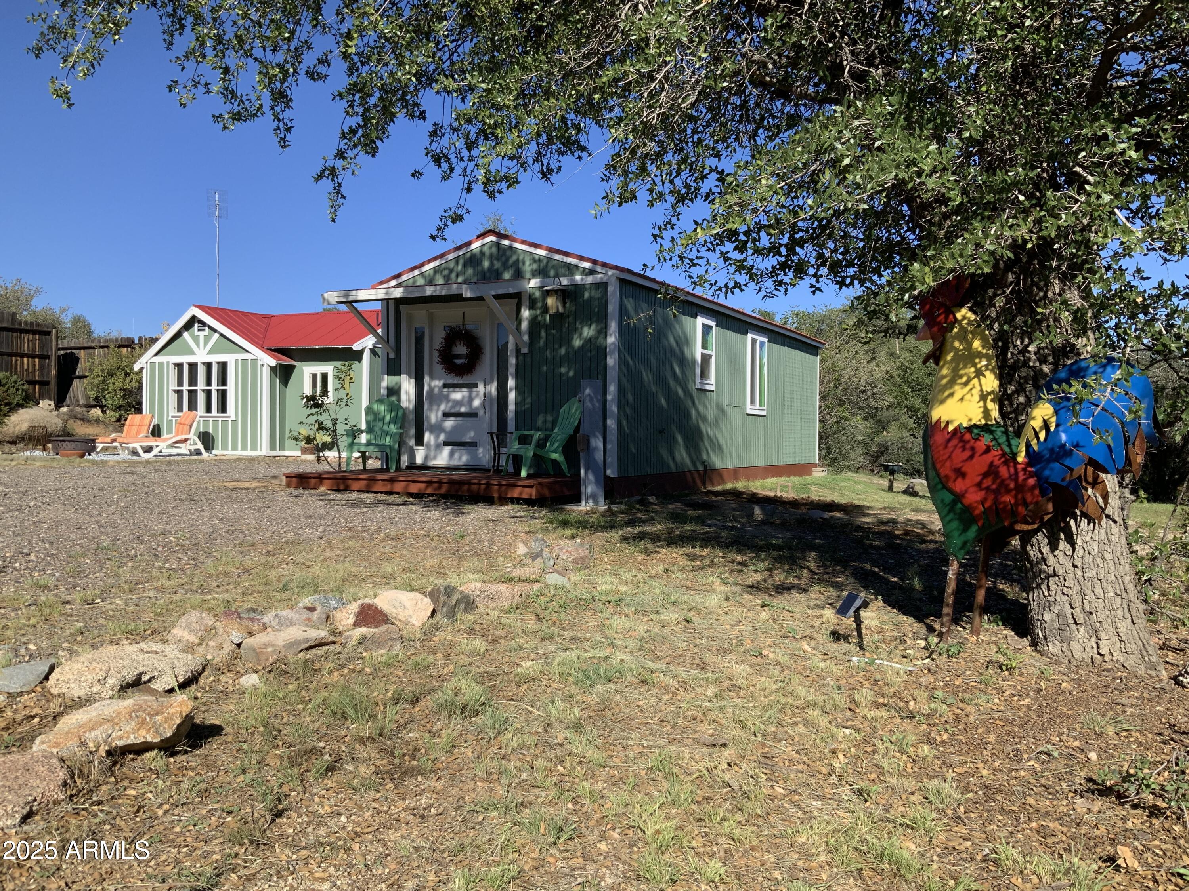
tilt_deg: -1.6
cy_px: 446
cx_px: 594
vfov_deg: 48.2
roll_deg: +0.3
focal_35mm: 29
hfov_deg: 61.7
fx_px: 996
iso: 16
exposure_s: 1/1786
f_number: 1.8
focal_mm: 3
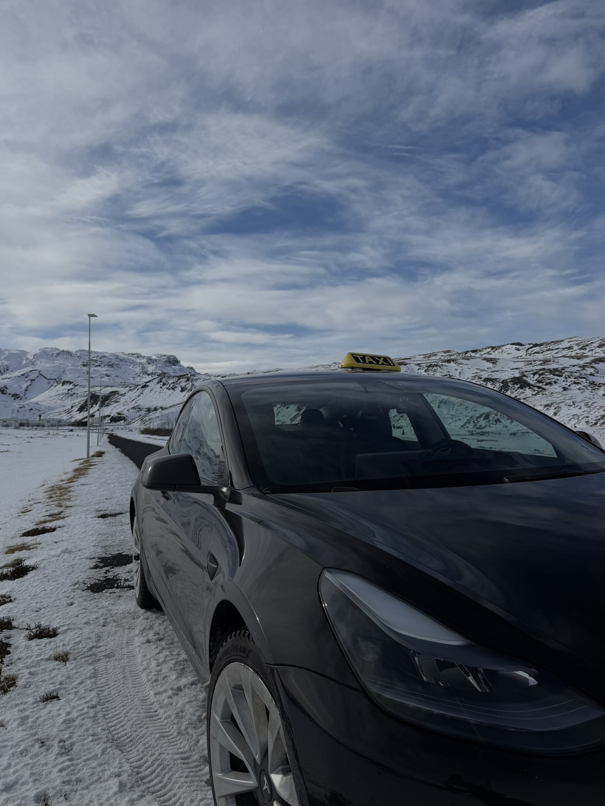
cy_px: 391
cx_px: 292
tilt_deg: +5.7
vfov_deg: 67.3
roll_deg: +1.2
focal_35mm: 26
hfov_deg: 53.1
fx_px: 606
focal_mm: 6.76
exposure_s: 1/22727
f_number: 1.78
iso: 80
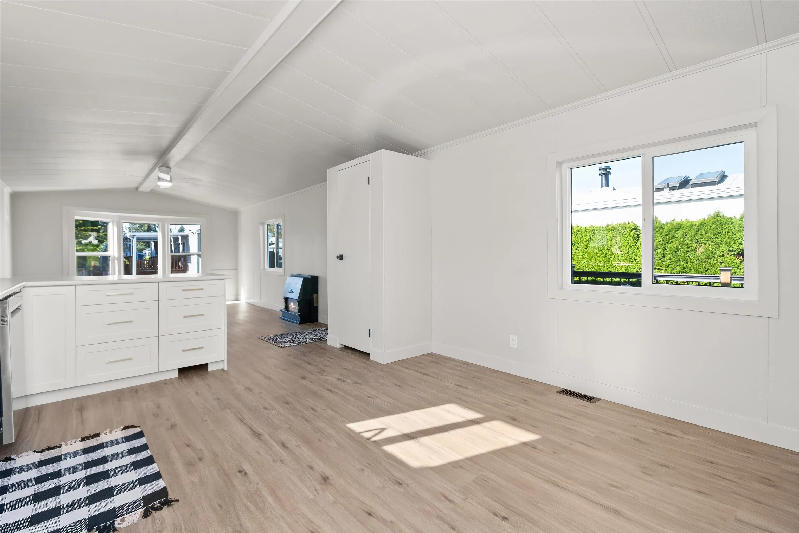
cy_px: 266
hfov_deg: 100.4
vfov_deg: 77.3
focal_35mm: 15
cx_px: 400
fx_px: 333
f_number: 7.1
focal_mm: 10
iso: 320
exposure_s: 1/160
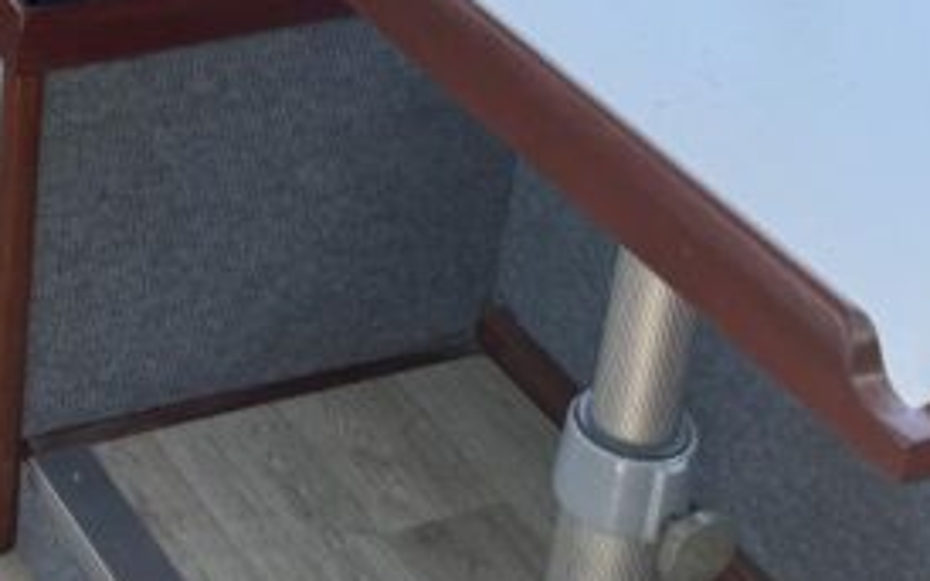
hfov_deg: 20.5
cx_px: -166
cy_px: -190
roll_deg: -1.3
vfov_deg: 13.2
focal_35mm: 95
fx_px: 2407
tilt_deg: -26.0
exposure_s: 1/402
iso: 80
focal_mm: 6.76
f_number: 1.78
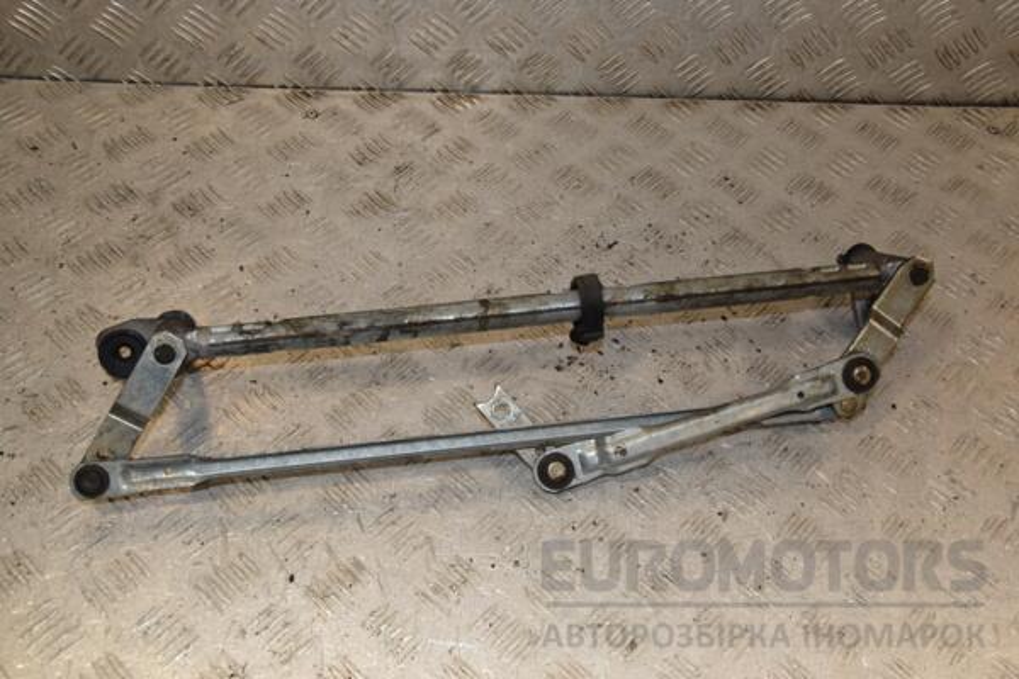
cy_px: 340
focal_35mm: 38
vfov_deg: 35.5
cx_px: 510
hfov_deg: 51.3
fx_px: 1061
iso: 800
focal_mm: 25
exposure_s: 1/200
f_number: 9
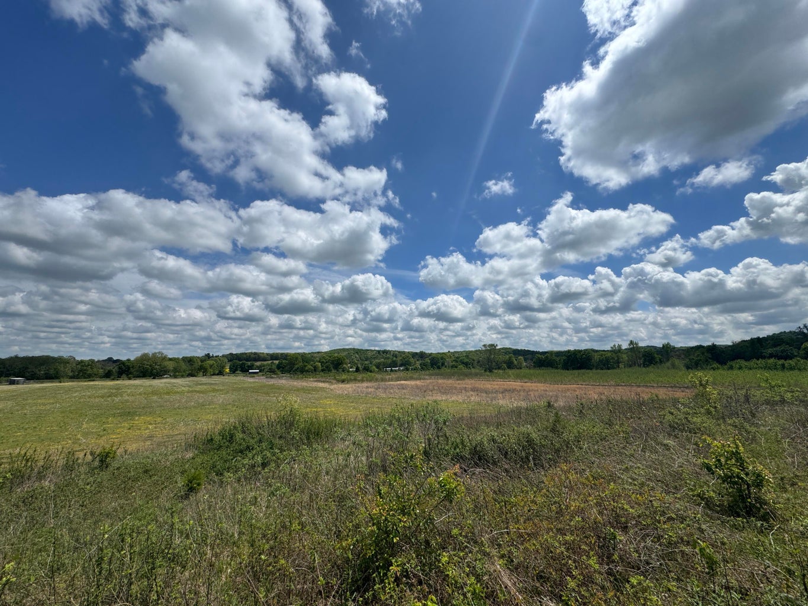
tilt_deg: +9.7
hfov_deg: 102.1
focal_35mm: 14
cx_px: 404
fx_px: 327
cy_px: 303
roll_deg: +0.0
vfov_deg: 85.7
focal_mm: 2.22
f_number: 2.2
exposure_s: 1/3906
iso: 32
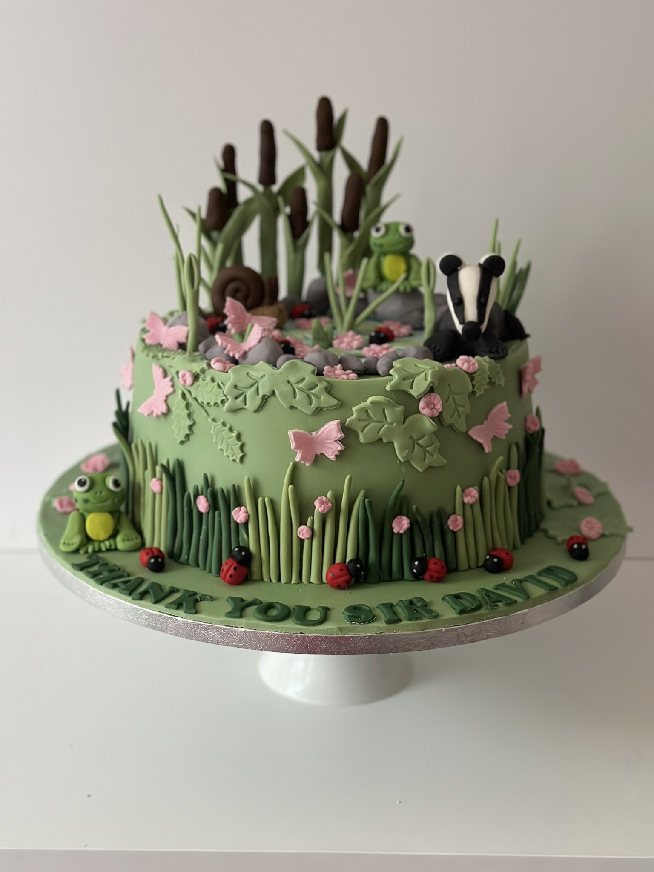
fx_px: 1209
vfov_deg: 39.7
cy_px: 436
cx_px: 327
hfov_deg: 30.3
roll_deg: -0.1
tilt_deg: -17.8
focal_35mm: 48
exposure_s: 1/40
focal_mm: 6.86
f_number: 1.78
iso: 500
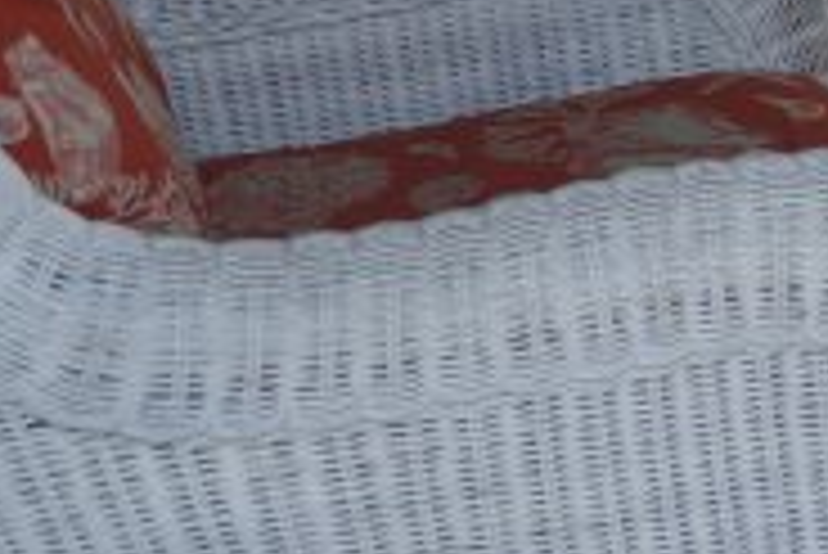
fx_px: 4005
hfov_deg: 11.7
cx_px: 711
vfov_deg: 7.7
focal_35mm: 174
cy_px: -313
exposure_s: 1/100
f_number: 4
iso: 100
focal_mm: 26
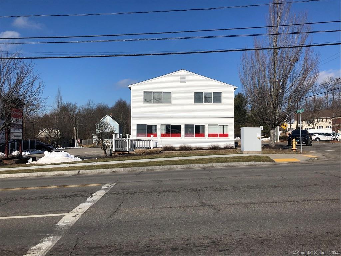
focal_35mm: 28
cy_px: 128
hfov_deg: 63.4
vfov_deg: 49.7
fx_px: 276
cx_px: 170
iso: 20
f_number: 1.8
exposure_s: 1/3745
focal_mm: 3.99
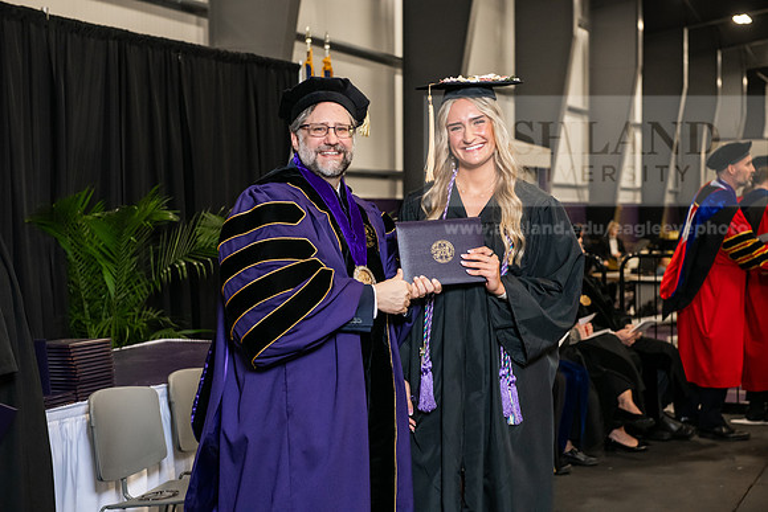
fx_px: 1494
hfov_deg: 28.8
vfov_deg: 19.5
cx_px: 384
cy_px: 256
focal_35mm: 70
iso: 2500
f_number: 5
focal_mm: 70
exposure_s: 1/200
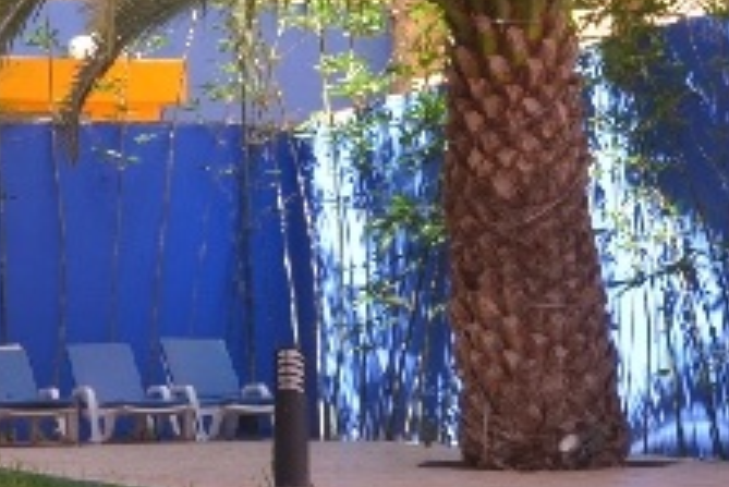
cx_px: -13
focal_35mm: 129
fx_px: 2614
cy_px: 660
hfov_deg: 15.6
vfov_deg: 10.4
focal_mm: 32
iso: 400
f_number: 11
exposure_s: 1/90
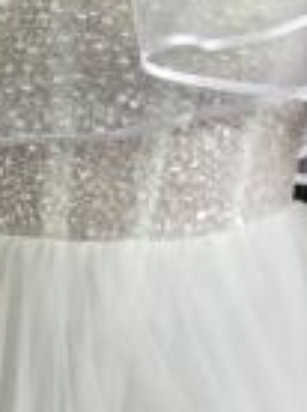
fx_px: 6595
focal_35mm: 556
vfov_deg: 3.6
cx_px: -298
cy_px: 215
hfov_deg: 2.7
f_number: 3.4
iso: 640
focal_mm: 18.6
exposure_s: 1/100
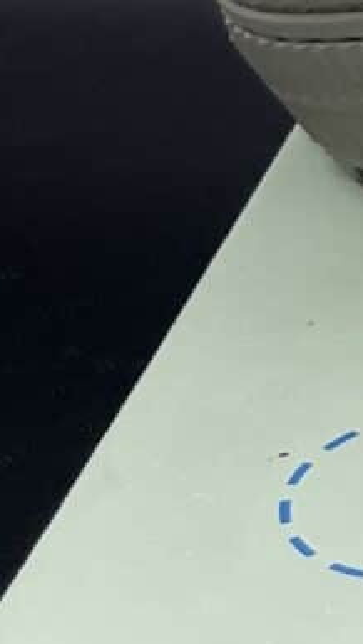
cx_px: 1417
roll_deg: -1.4
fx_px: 3092
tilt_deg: -22.0
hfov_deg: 5.8
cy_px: -162
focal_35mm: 181
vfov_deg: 11.6
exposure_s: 1/1618
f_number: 1.6
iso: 50
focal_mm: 5.1
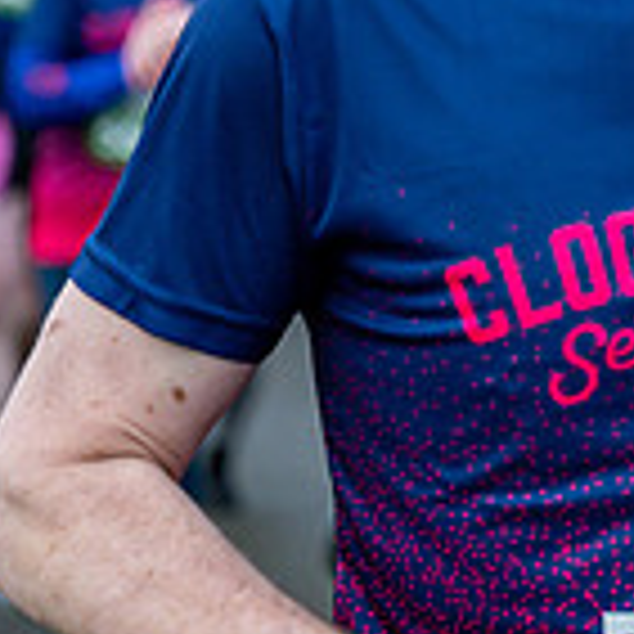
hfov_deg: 7.0
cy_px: -79
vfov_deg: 7.1
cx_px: 1025
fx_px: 5056
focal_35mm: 244
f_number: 2.8
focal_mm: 70
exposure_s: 1/1250
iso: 560
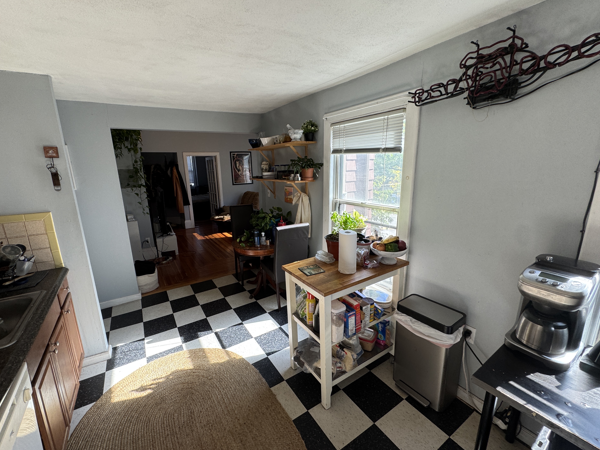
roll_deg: +1.1
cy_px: 227
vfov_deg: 81.7
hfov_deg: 98.1
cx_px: 289
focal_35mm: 15
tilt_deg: -11.8
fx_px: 260
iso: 64
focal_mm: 2.22
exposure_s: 1/99
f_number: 2.2
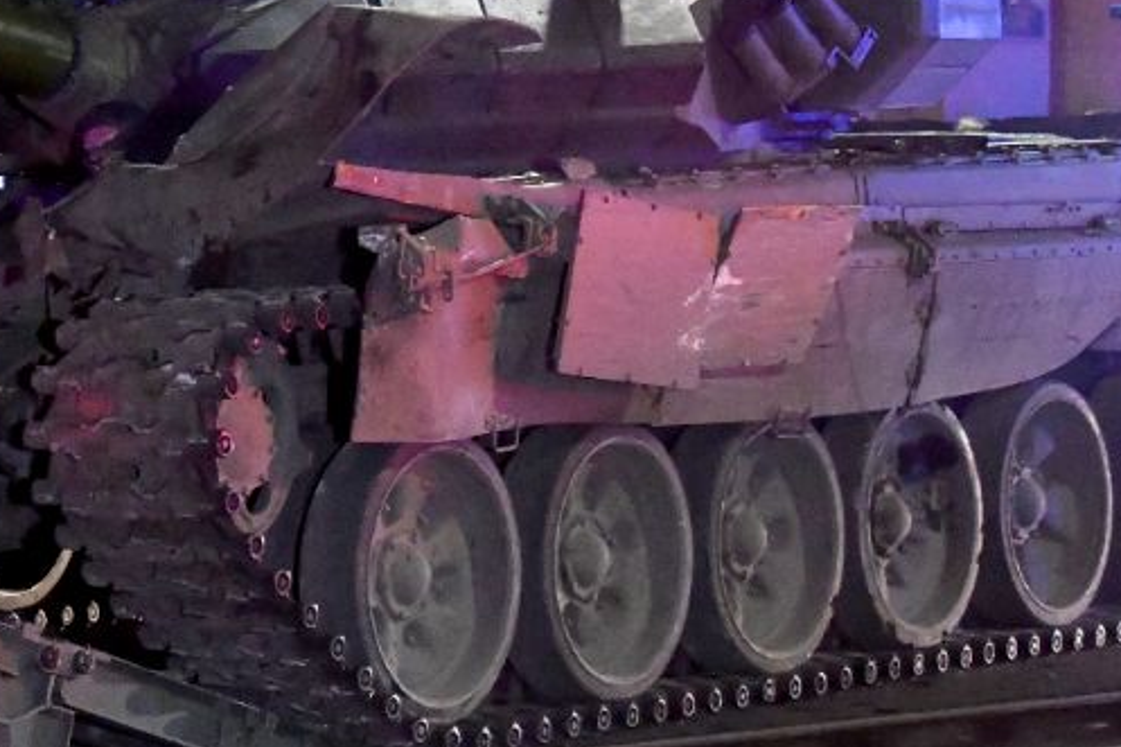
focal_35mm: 145
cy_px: 52
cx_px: -359
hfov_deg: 13.6
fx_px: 4513
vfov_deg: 9.4
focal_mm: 45
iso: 5000
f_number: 5.6
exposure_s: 1/30
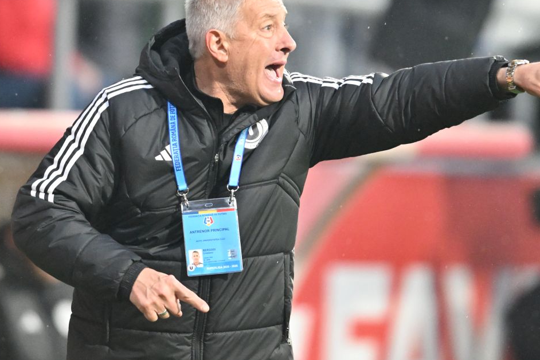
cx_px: 281
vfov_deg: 1.8
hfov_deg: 2.7
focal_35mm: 764
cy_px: 139
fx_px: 11459
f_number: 2.8
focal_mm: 400
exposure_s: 1/1600
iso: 4000
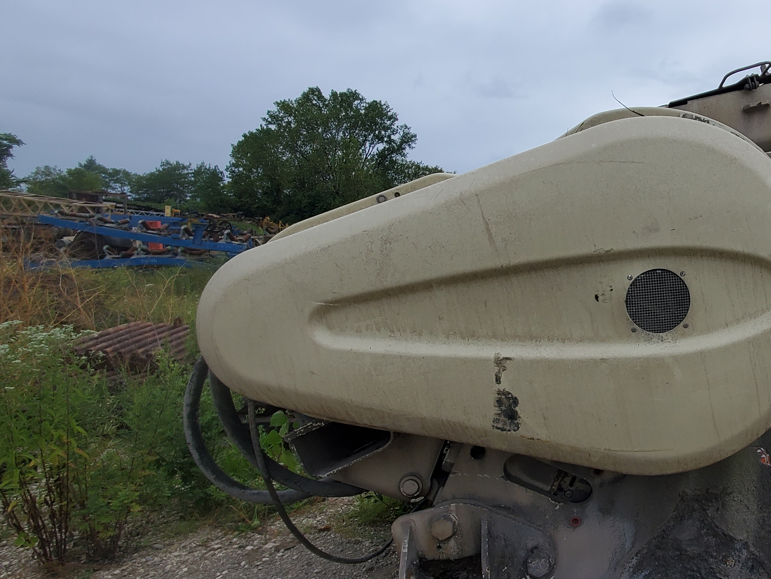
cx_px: 645
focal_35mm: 26
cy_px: 316
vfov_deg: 53.0
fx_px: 579
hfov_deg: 60.4
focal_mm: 1.8
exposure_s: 1/1016
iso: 50
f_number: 2.2
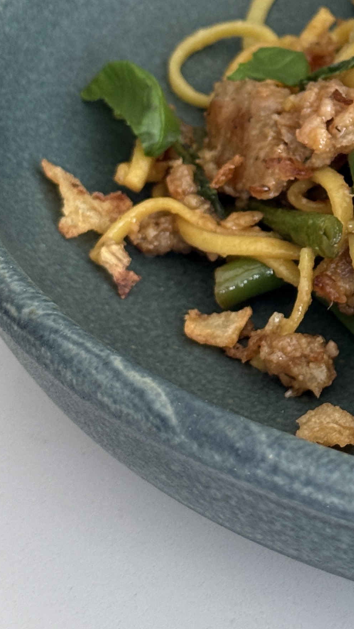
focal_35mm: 119
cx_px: 424
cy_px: 136
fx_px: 1985
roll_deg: +1.4
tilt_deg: -34.3
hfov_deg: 10.0
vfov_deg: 17.9
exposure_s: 1/60
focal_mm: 6.76
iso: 160
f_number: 1.78
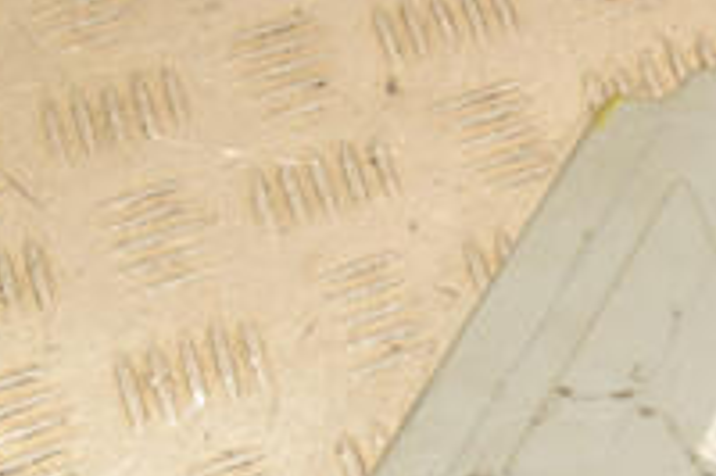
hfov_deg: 14.7
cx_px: 877
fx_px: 2683
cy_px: 426
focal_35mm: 135
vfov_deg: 10.1
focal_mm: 30
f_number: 8
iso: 800
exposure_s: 1/200
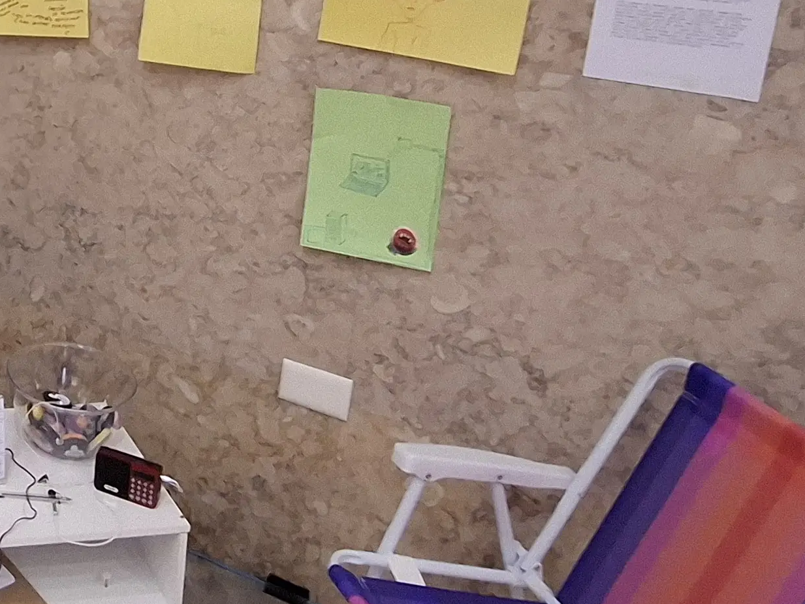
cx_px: -148
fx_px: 1000
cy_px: 20
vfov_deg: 31.4
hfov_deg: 35.2
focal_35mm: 43
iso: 500
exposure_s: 1/24
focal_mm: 1.74
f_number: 2.2
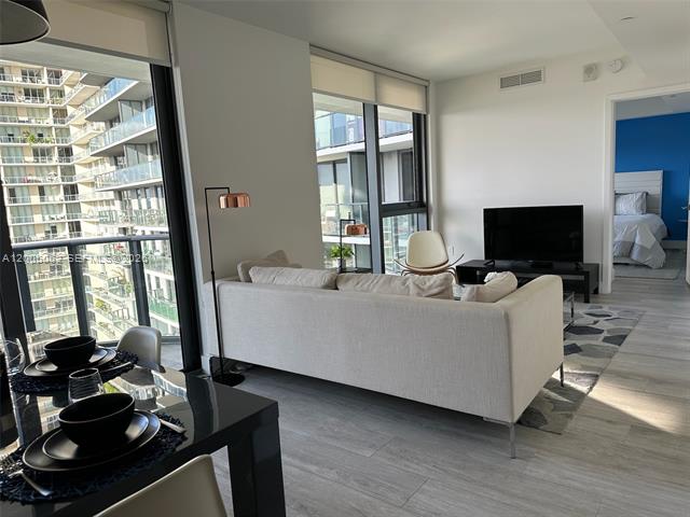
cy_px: 258
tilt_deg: -8.6
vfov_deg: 56.8
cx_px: 345
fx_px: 478
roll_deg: +3.2
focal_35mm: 24
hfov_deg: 71.6
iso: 80
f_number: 1.78
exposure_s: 1/225
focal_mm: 6.86
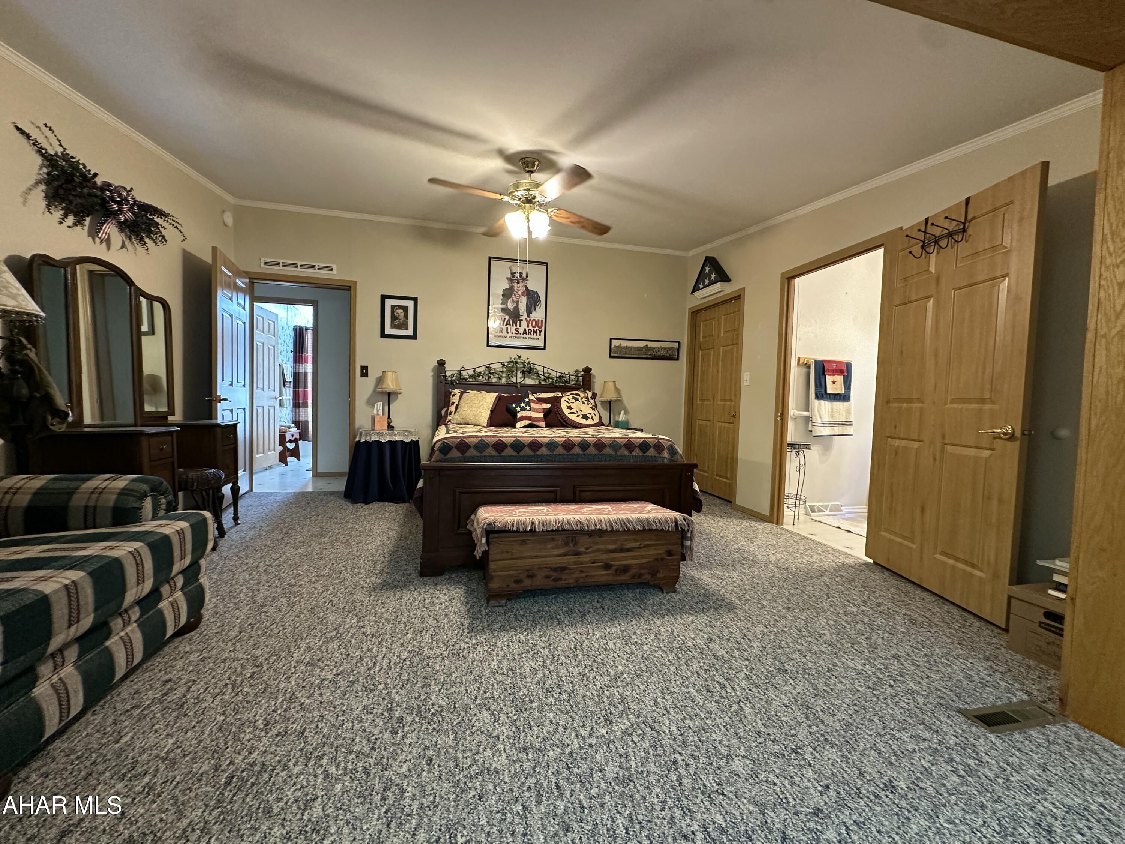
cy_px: 422
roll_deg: -2.6
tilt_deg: -0.9
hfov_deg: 102.1
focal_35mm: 14
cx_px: 562
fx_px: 455
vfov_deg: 85.7
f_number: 2.2
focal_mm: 2.22
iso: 320
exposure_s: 1/60
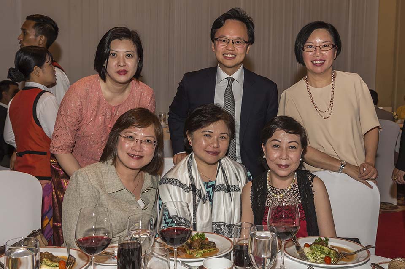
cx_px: 202
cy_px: 134
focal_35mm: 38
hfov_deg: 50.7
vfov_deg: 35.0
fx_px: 427
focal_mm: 38
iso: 640
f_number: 8
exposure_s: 1/250
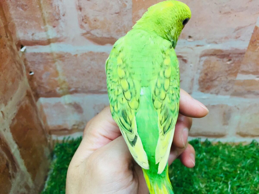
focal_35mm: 29
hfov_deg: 61.7
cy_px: 97
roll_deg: +0.6
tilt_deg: -41.5
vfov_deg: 48.2
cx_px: 130
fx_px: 217
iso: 40
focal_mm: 4.15
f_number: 2.2
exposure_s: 1/30
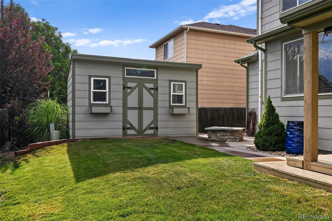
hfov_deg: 61.9
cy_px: 110
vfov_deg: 43.6
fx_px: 277
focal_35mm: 30
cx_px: 166
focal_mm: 30
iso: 400
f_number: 10
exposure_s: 1/640
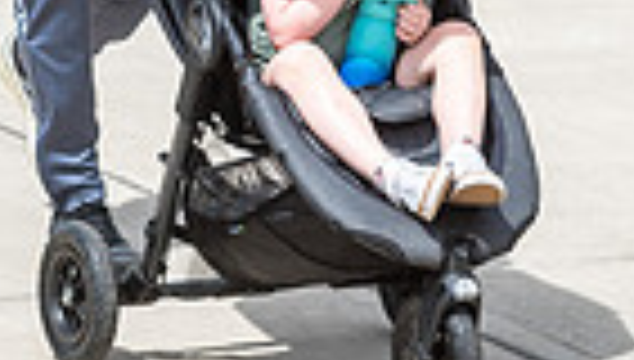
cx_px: 211
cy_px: -227
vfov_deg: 2.4
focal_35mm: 519
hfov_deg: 4.2
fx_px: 8743
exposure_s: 1/2000
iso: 250
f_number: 4.5
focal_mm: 120
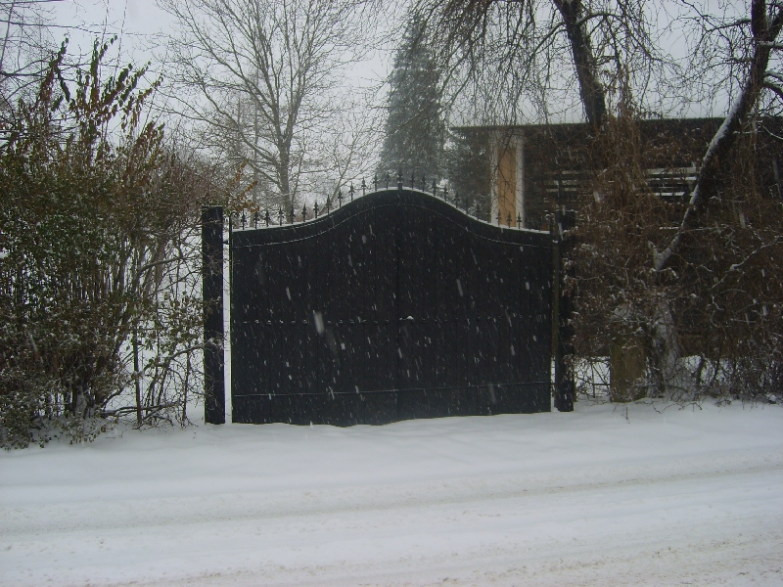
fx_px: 792
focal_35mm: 35
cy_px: 294
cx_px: 392
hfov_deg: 52.6
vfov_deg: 40.7
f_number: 2.8
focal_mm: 5.8
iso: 50
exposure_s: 1/125
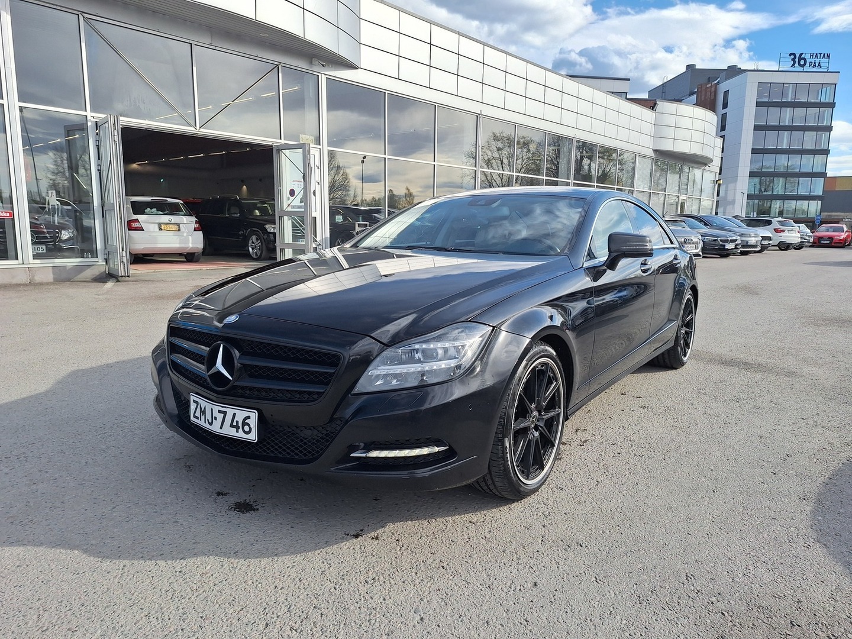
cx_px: 426
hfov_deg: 73.9
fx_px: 566
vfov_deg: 58.9
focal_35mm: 23
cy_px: 320
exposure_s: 1/2257
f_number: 1.8
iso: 40
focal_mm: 5.54
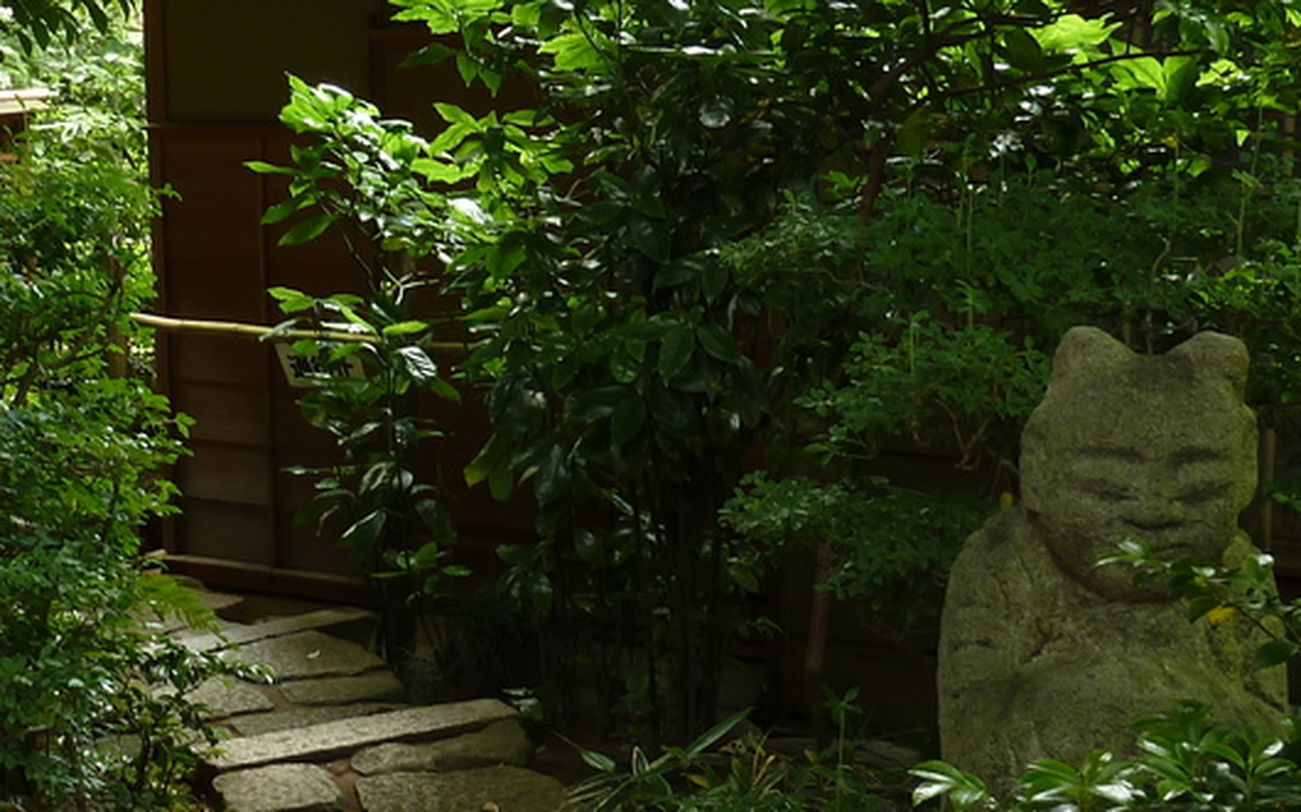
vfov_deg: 21.6
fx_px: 2127
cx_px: 319
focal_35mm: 60
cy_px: 469
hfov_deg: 33.3
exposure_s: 1/13
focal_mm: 4.1
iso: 80
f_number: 3.3
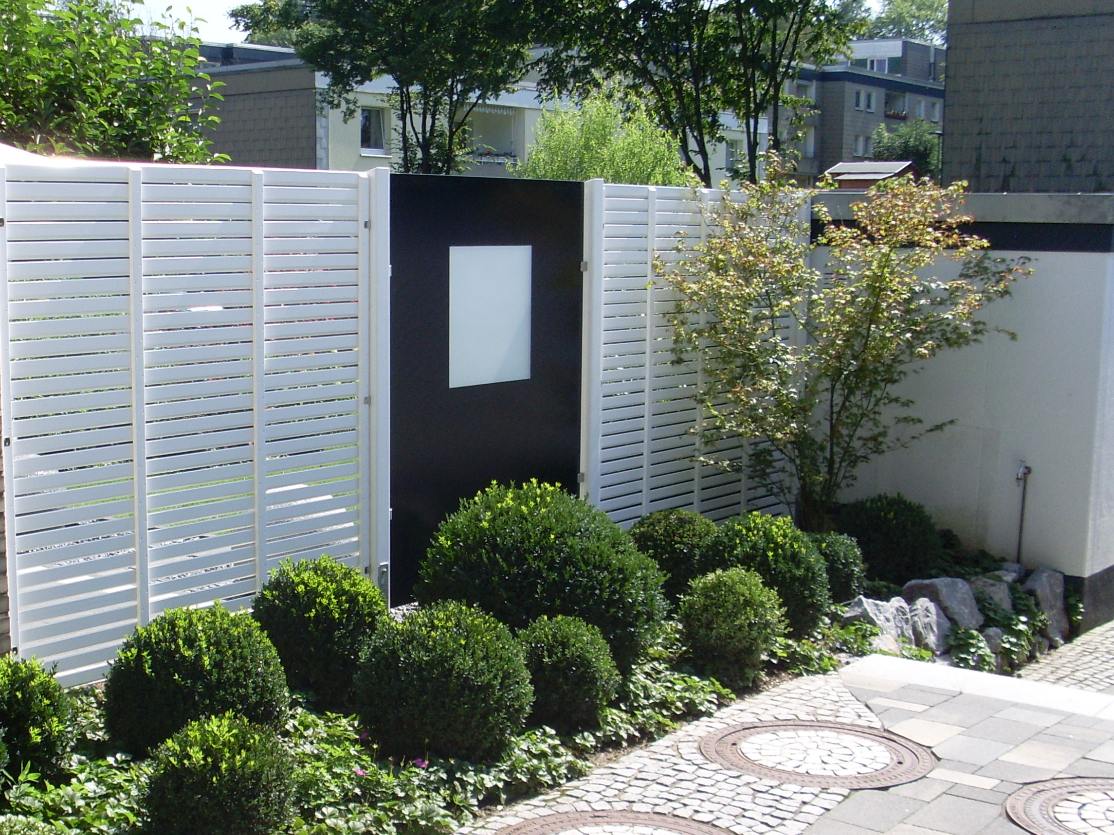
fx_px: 1641
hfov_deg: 37.2
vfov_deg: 28.5
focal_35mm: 51
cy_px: 504
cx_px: 410
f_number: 7.7
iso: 80
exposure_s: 1/180
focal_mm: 6.3
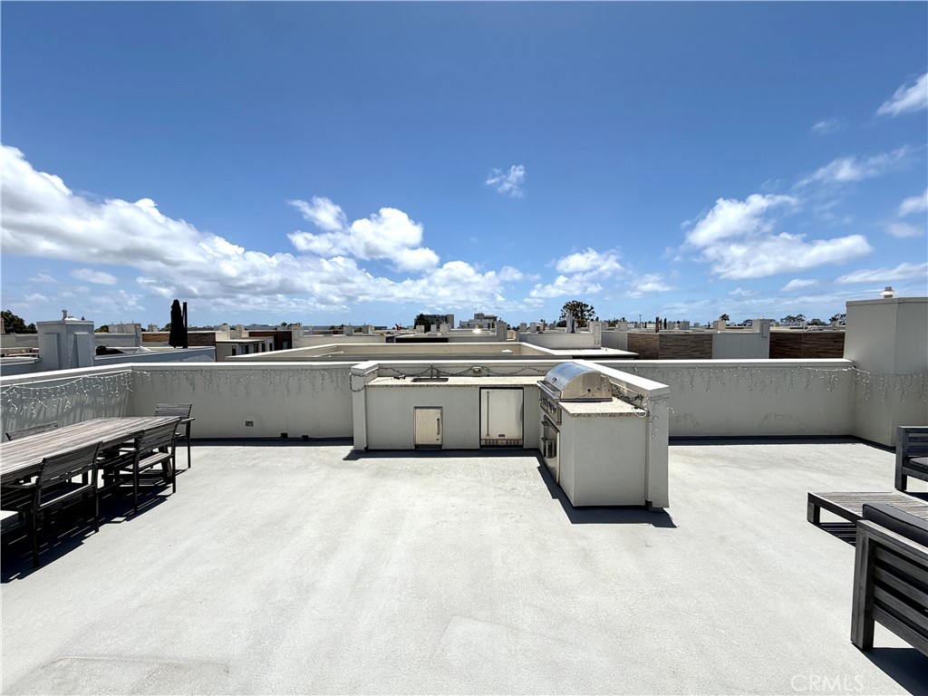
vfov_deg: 85.7
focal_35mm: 14
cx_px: 464
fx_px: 375
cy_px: 348
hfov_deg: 102.1
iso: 20
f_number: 2.2
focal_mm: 2.22
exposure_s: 1/1795
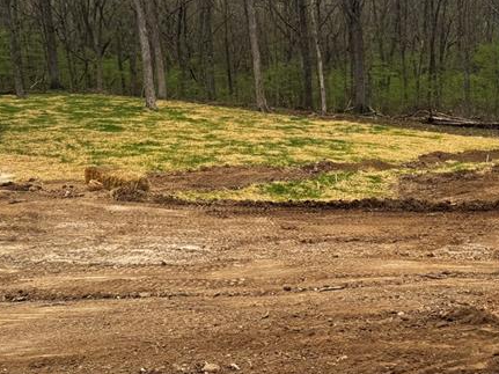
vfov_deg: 25.6
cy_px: 162
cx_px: 325
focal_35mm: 57
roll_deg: +2.2
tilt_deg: -14.7
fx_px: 821
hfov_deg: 33.5
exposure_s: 1/707
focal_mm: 6.76
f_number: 1.78
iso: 80
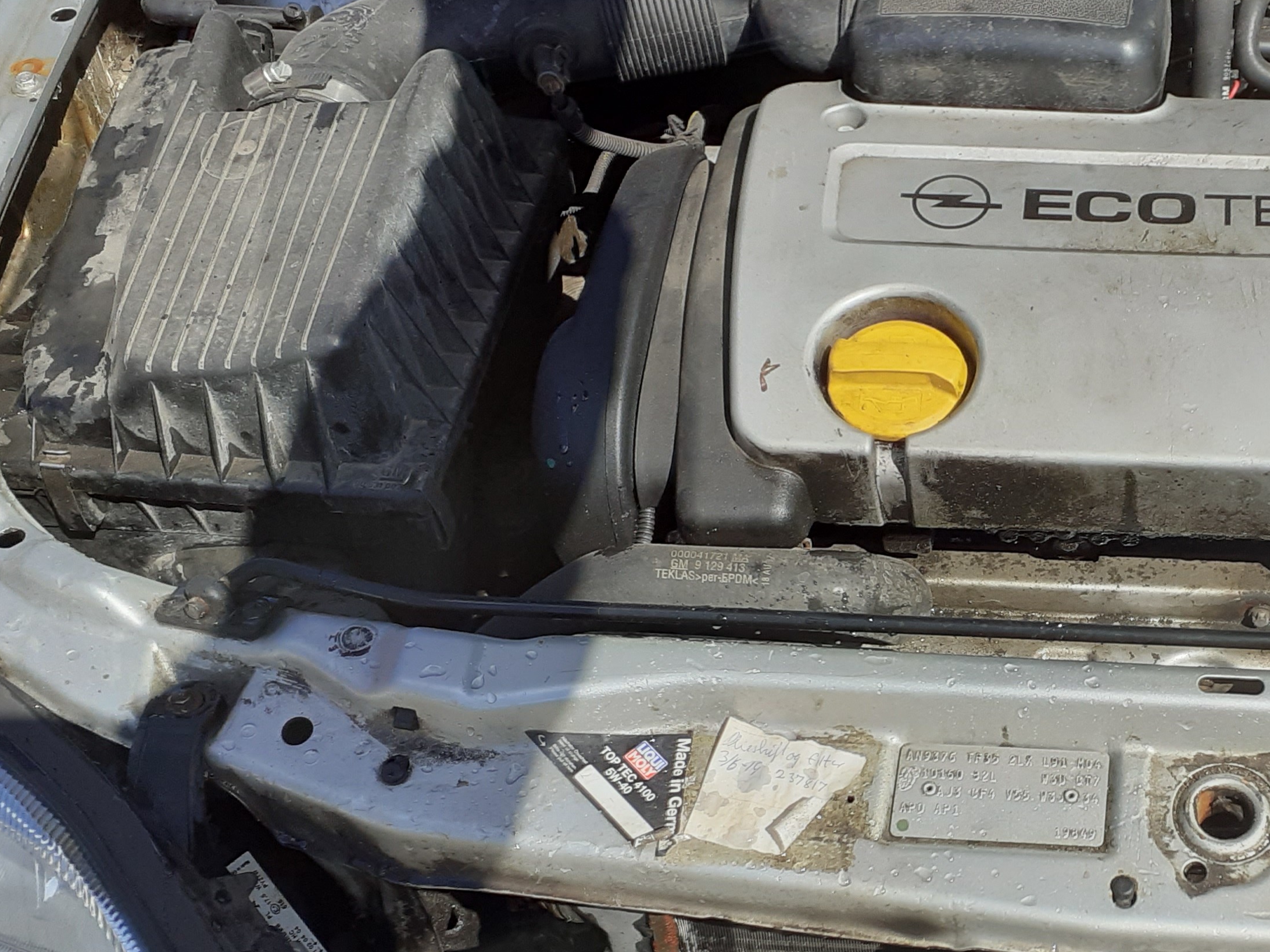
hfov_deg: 35.5
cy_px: 674
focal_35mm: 51
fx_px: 1871
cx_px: 1115
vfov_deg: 28.3
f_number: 1.9
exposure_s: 1/1866
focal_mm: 3.6
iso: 40
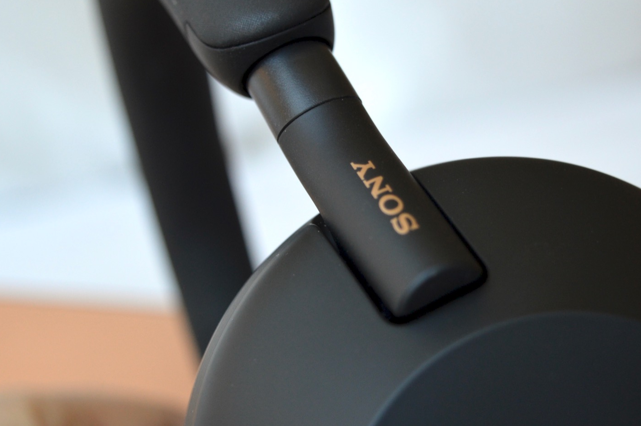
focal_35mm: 96
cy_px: 192
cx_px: 367
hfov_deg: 21.2
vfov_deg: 14.2
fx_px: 1708
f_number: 4.8
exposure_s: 1/60
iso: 400
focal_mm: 36
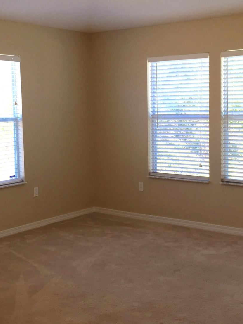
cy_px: 168
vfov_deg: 36.2
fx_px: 496
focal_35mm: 53
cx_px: 143
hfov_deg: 27.5
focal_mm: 4.15
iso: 32
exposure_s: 1/60
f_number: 2.2
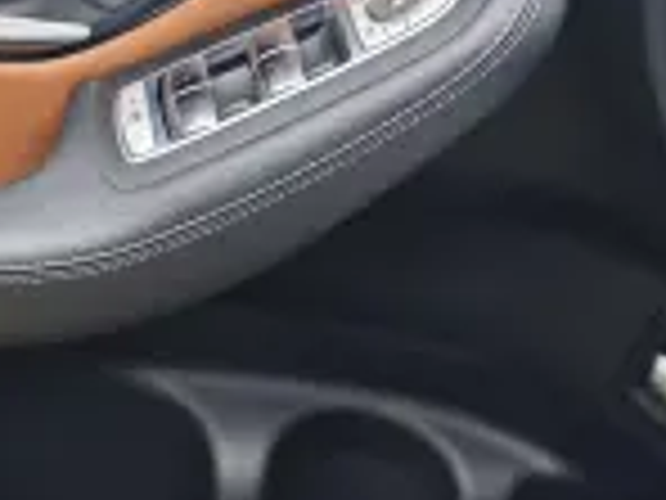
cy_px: 77
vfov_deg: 17.2
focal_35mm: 85
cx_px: 81
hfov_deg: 22.5
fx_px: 1635
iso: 50
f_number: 1.4
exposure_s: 1/224
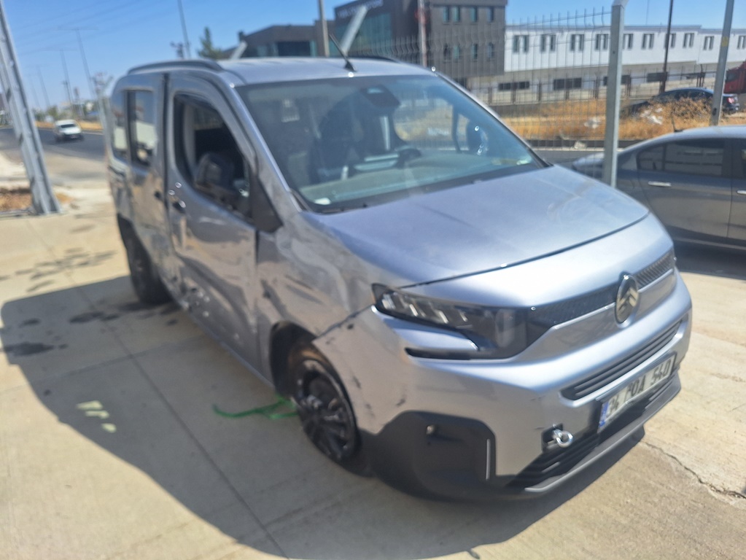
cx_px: 373
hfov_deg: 73.9
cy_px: 280
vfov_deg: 58.9
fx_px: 496
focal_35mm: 23
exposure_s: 1/3610
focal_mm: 5.54
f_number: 1.8
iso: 40
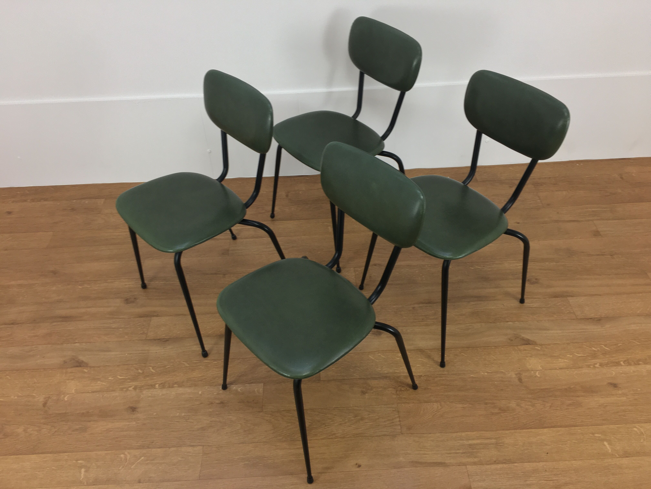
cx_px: 326
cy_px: 244
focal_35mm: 29
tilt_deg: -41.4
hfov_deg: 61.7
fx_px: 545
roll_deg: +0.8
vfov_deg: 48.2
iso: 32
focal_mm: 4.15
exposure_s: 1/33
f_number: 2.2
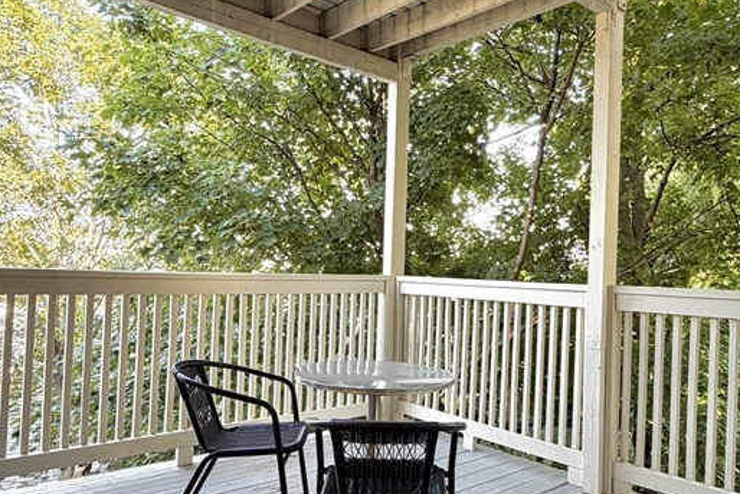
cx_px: 418
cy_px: 259
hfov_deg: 63.4
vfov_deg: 45.0
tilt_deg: +1.6
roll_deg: -1.9
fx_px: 596
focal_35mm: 29
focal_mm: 2.22
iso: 125
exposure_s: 1/121
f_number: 2.2
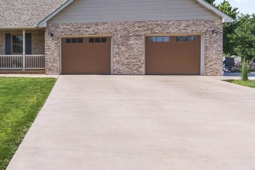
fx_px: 319
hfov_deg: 38.5
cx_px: -2
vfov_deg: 29.7
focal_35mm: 45
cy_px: 60
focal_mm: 13
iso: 400
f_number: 5
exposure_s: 1/640
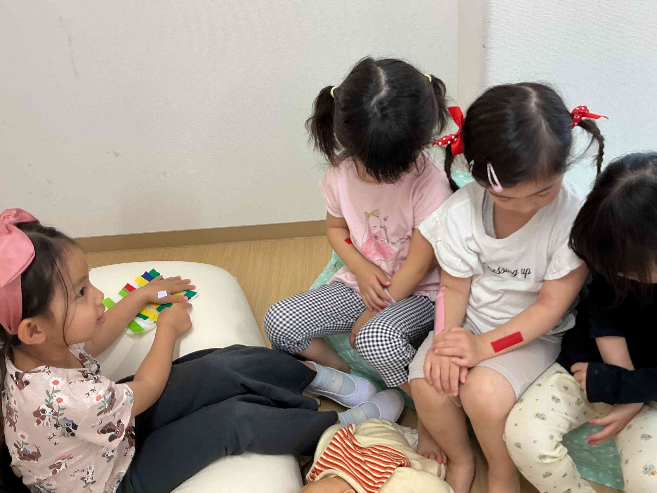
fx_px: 683
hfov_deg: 51.2
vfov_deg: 39.6
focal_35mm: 36
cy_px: 263
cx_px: 375
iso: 40
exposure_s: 1/60
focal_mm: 3
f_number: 1.8
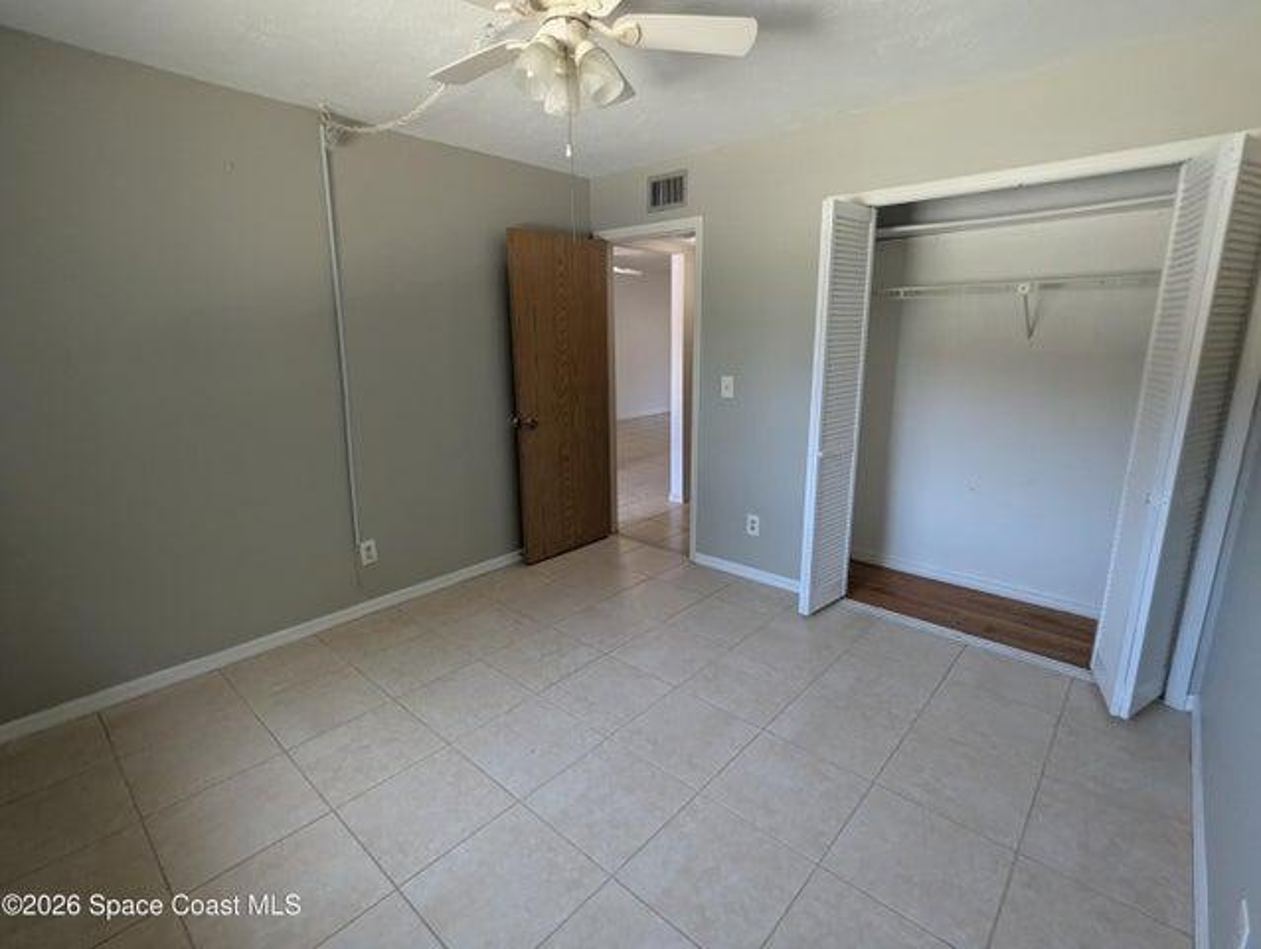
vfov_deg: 78.2
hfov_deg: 94.4
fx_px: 584
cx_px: 630
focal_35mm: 16
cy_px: 474
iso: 257
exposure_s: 1/77.7
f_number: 2.2
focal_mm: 2.35
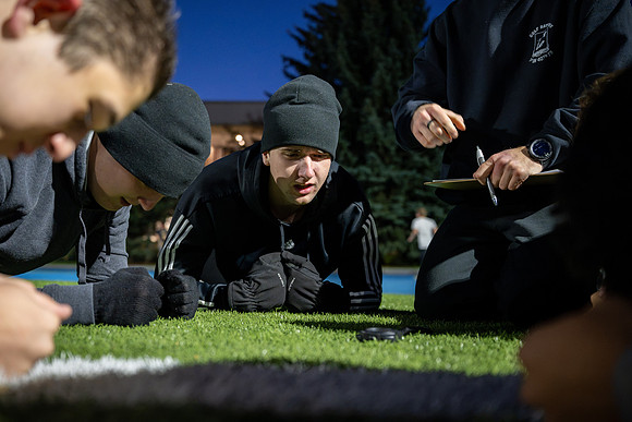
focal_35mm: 36
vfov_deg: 36.7
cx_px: 305
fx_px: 635
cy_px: 218
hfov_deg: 52.9
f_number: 2.8
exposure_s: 1/160
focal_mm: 35
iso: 2000
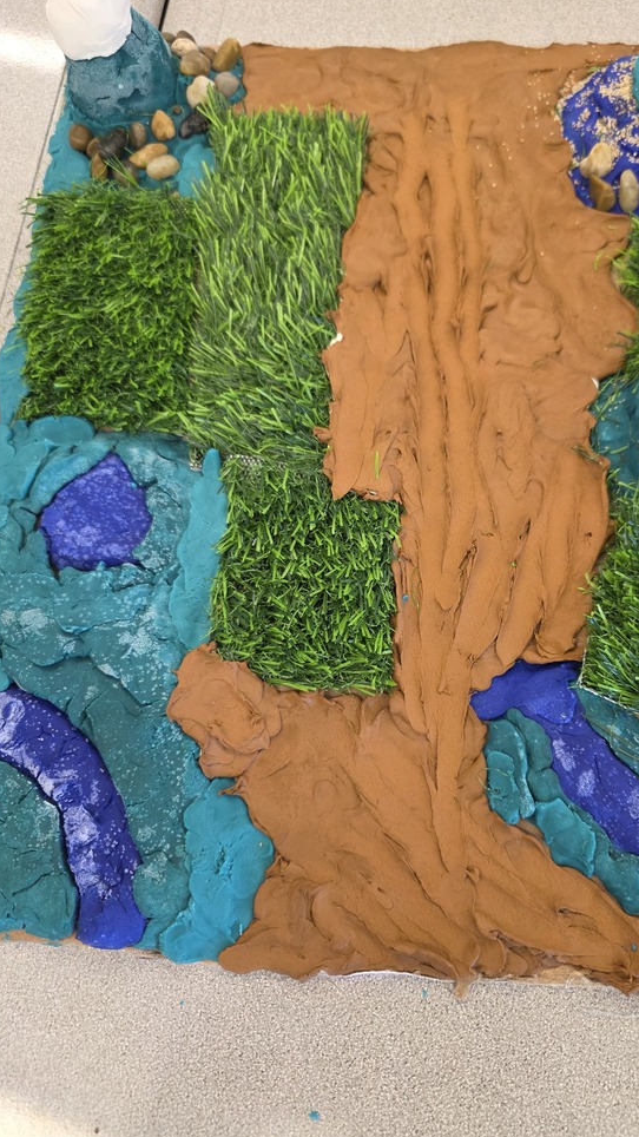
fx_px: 783
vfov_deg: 71.9
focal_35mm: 26
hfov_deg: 44.1
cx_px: 393
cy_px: 564
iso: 250
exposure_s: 1/120
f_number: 1.7
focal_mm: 6.3
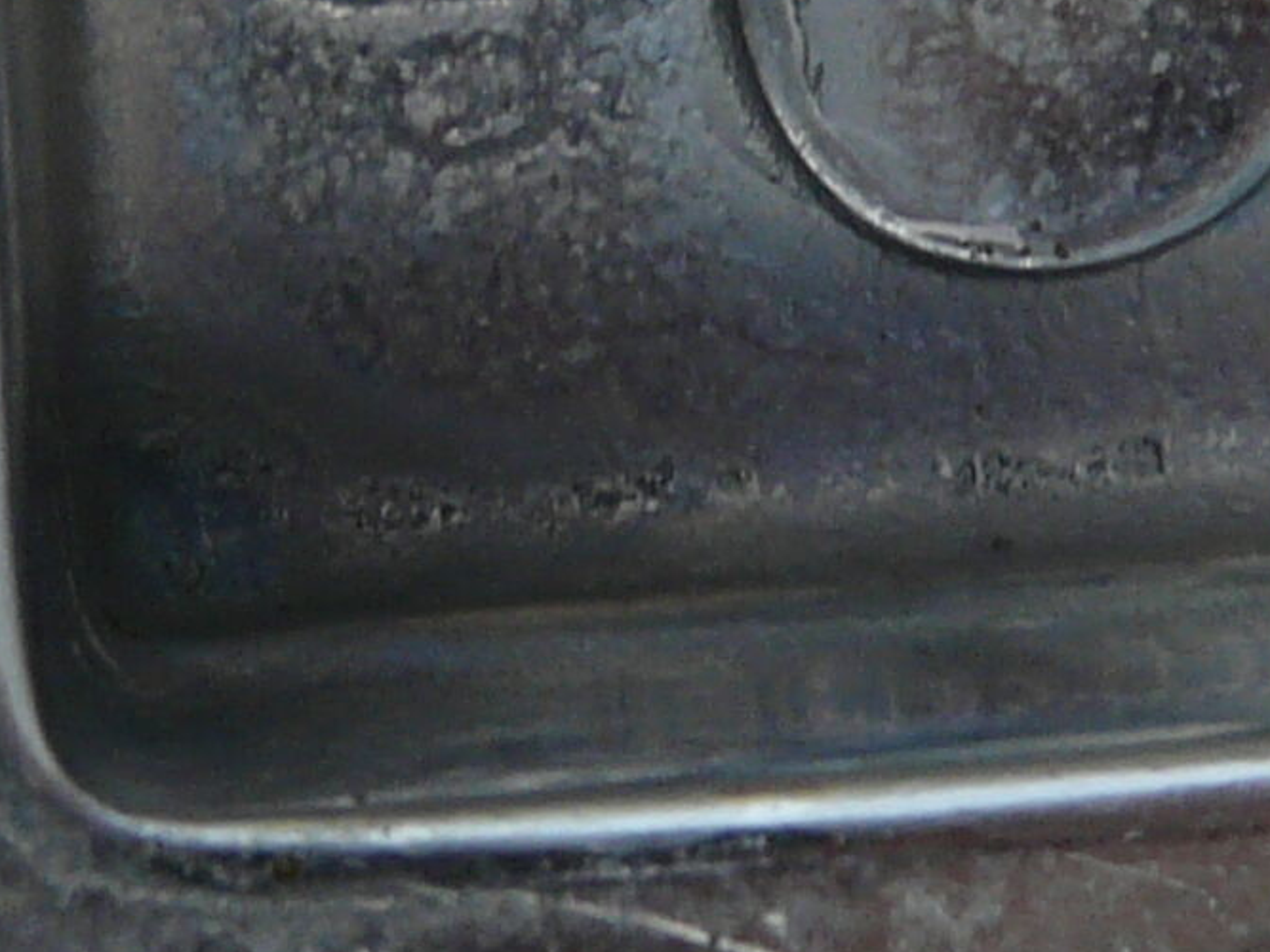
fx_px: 5025
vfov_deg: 10.8
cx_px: 714
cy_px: 337
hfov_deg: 14.4
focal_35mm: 137
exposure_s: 1/125
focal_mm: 4.6
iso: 100
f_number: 4
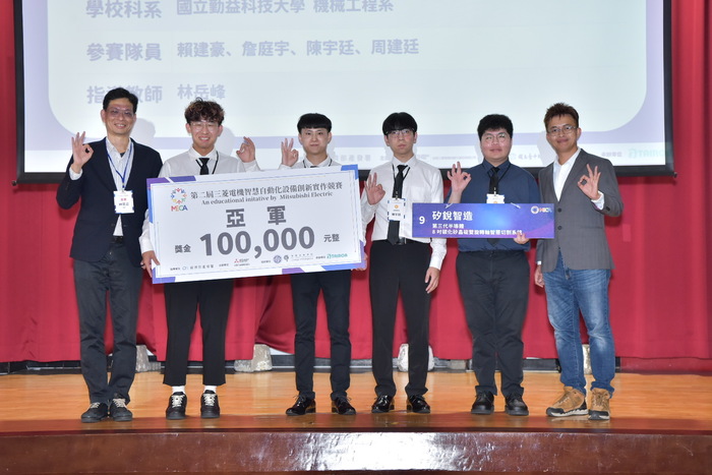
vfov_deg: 21.9
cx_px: 356
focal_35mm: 62
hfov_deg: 32.4
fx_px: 1226
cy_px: 238
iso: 1600
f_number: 5
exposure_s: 1/100
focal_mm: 62
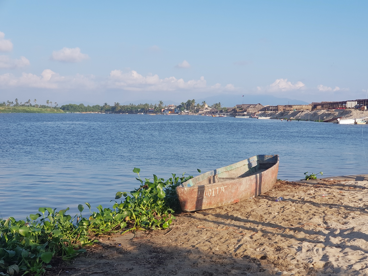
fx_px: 553
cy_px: 138
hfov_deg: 36.8
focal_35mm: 52
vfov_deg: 28.0
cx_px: 184
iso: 25
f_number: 2.4
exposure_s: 1/564
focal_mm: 6
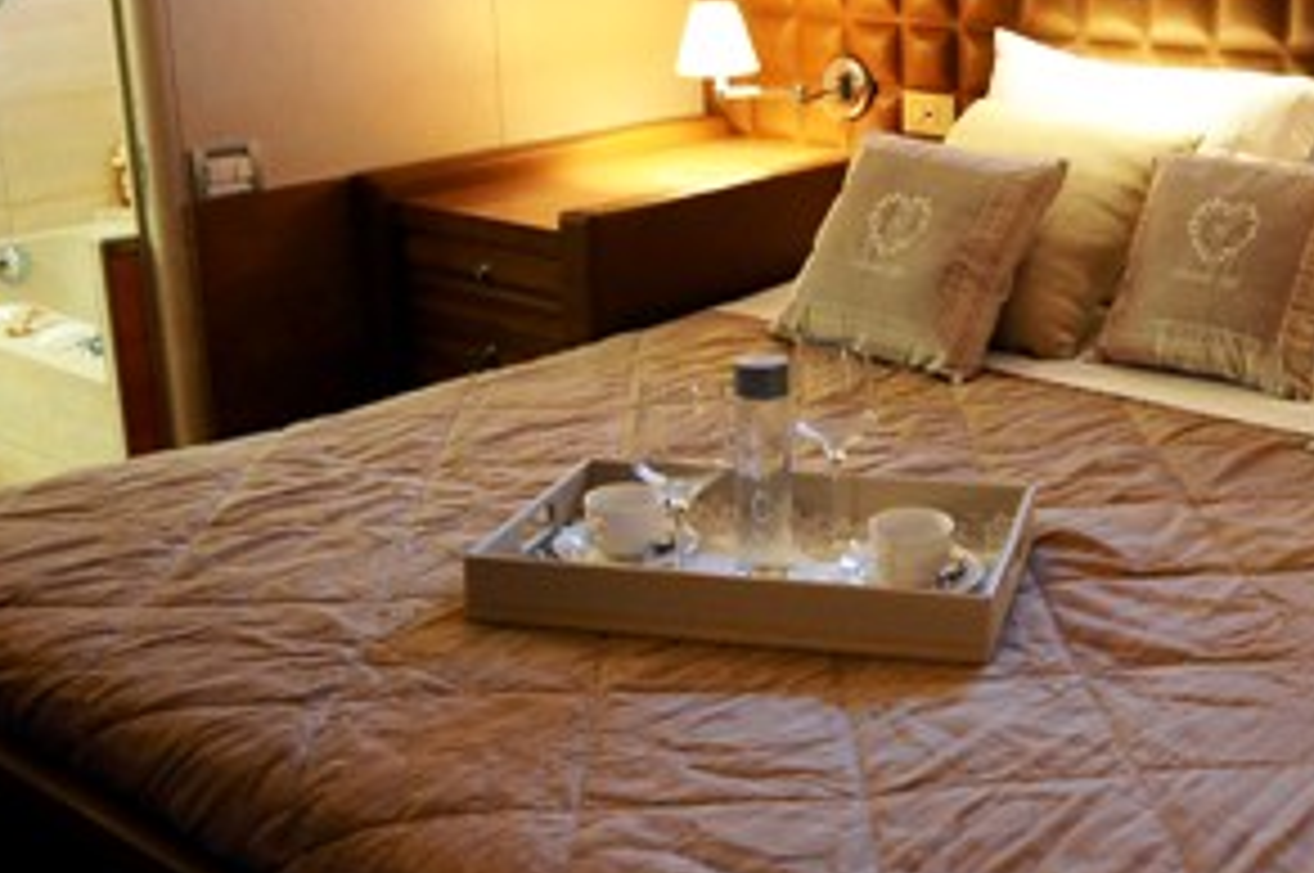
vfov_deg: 29.0
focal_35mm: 46
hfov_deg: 41.1
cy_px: 286
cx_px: 1040
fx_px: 1677
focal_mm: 14
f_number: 2.8
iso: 1000
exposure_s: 1/50
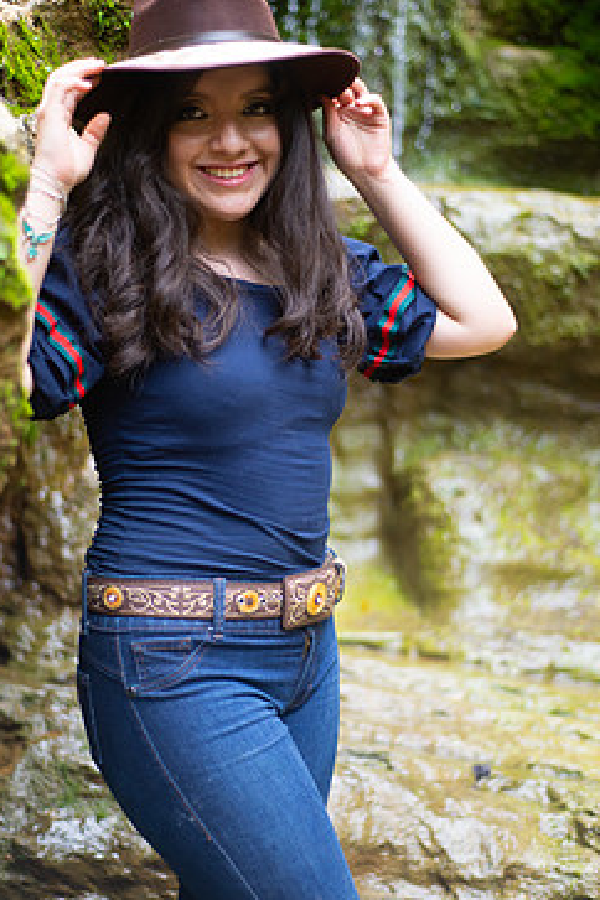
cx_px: 278
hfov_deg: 21.9
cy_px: 449
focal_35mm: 62
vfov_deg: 32.4
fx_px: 1550
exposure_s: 1/640
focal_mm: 50
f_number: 1.8
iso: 400
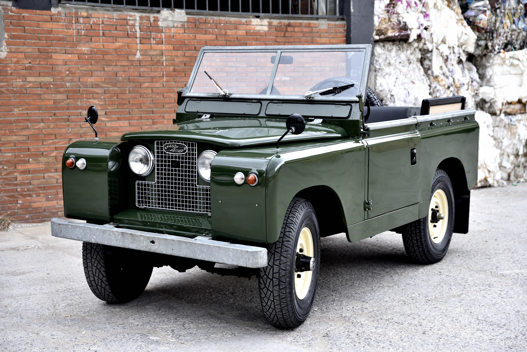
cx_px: 264
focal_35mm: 62
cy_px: 176
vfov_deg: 21.9
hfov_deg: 32.4
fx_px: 908
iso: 250
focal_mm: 62
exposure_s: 1/320
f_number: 2.8
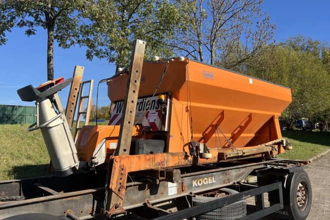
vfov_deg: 46.4
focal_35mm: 28
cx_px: 160
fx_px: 257
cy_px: 107
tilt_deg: +5.5
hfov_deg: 65.5
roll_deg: +0.0
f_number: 1.5
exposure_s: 1/3704
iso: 50
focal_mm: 5.7
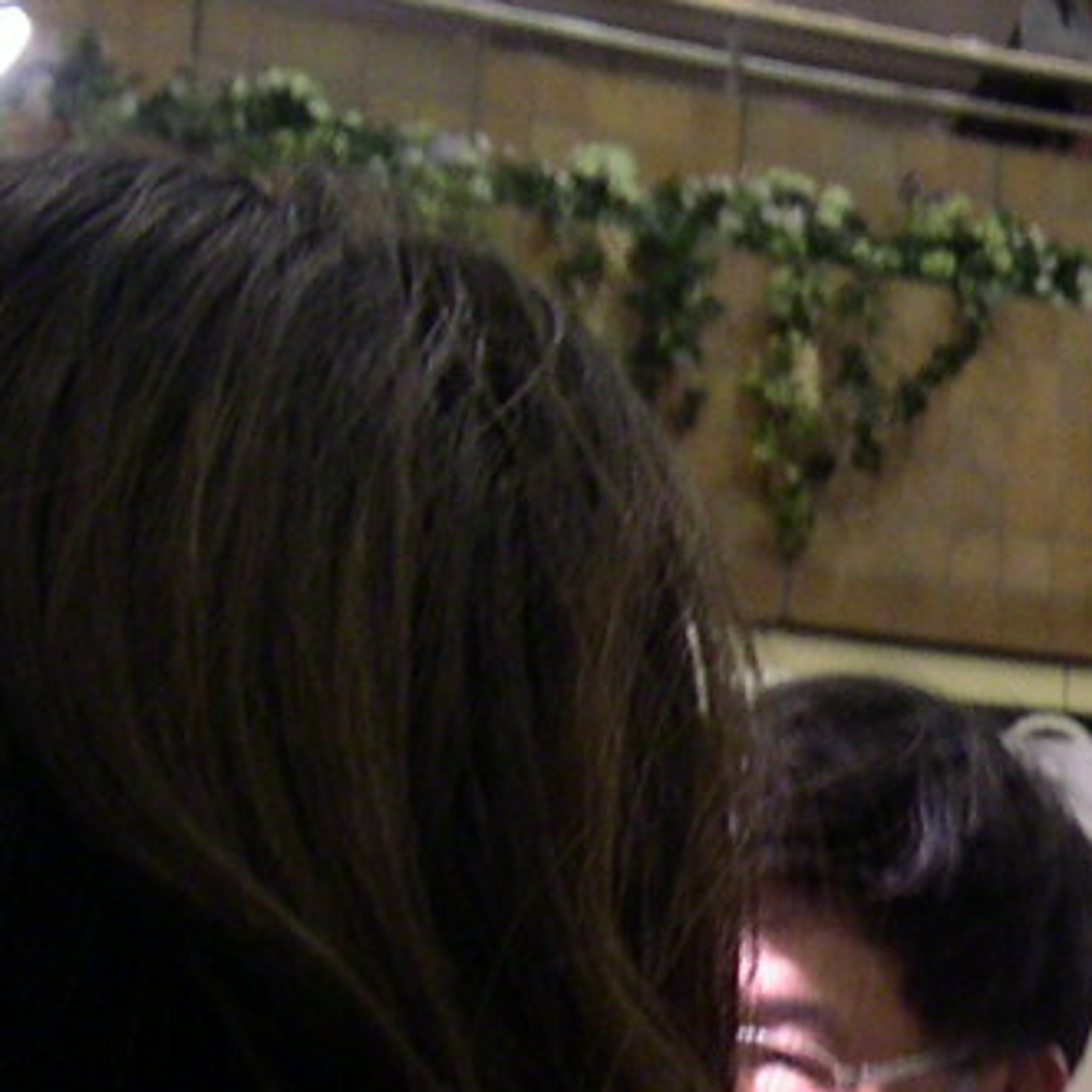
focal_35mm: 130
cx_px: 1927
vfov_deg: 13.4
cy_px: 845
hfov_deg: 12.4
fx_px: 4640
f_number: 2.8
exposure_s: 1/15
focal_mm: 6
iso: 100
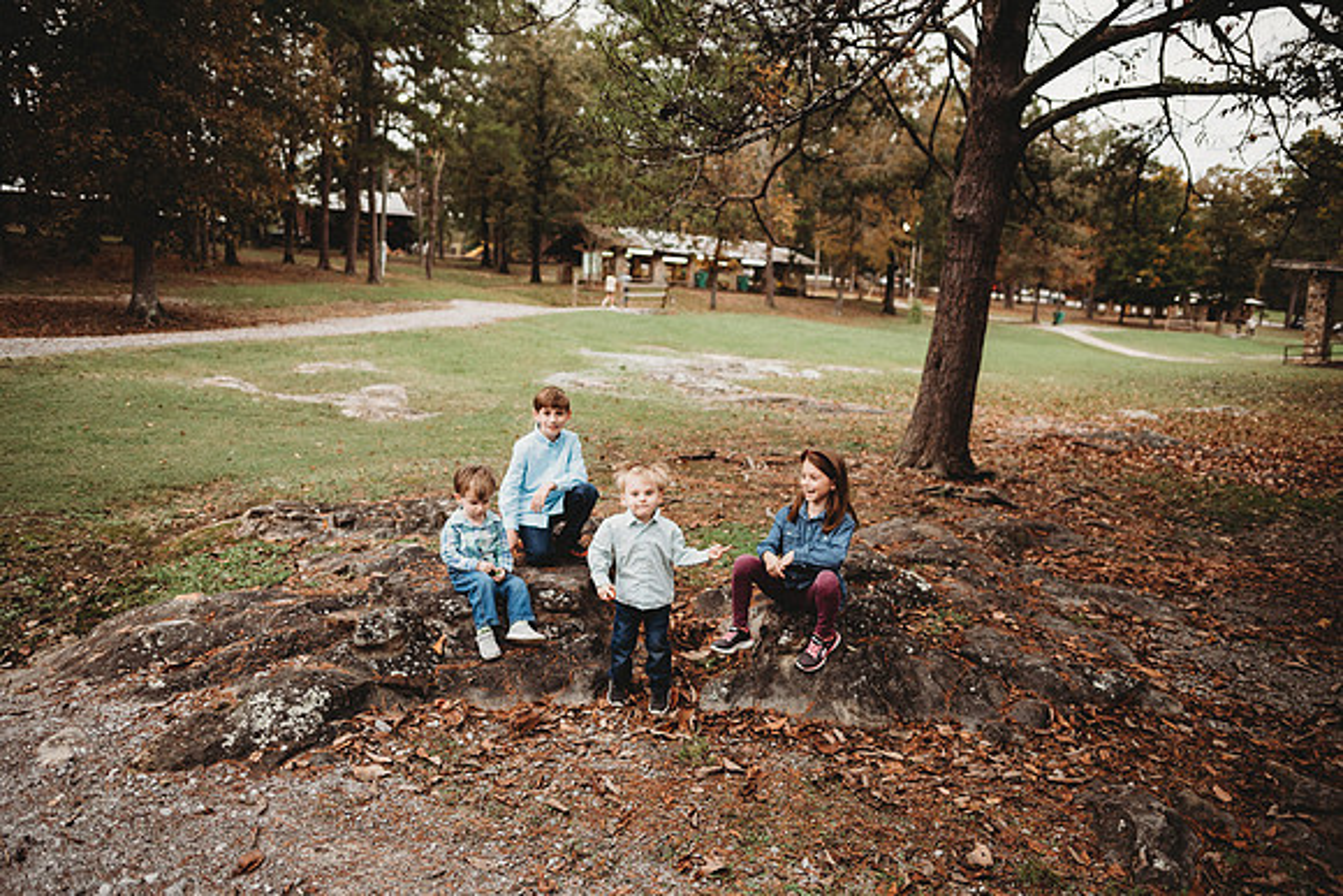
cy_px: 448
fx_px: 896
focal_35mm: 24
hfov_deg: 73.7
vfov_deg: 53.2
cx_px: 672
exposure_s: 1/320
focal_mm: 24
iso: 400
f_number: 2.2
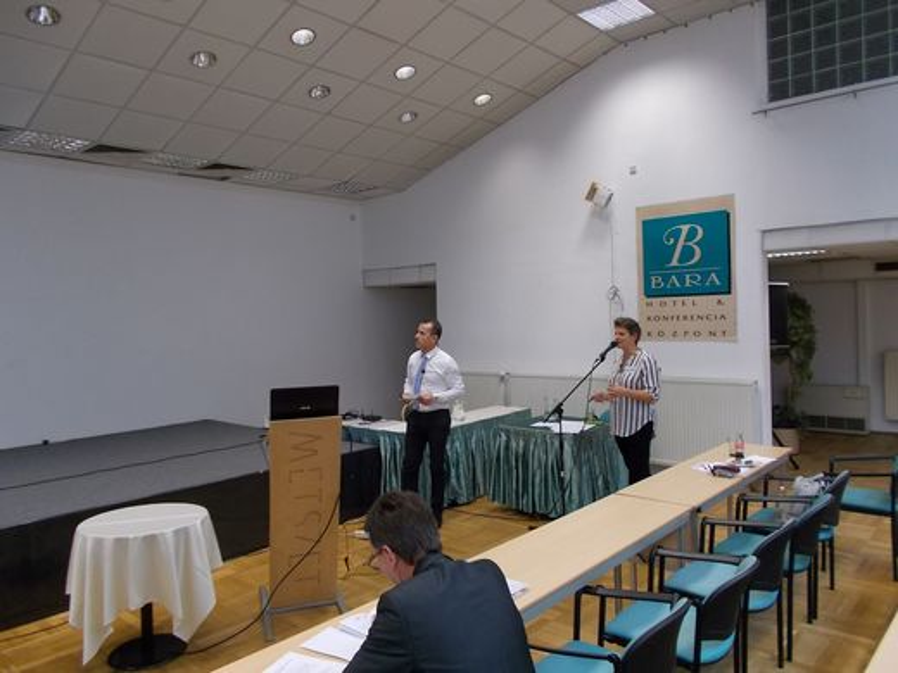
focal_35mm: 26
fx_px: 674
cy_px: 336
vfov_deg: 53.1
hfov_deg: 67.3
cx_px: 449
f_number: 3.2
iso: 200
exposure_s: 1/25
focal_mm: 4.6
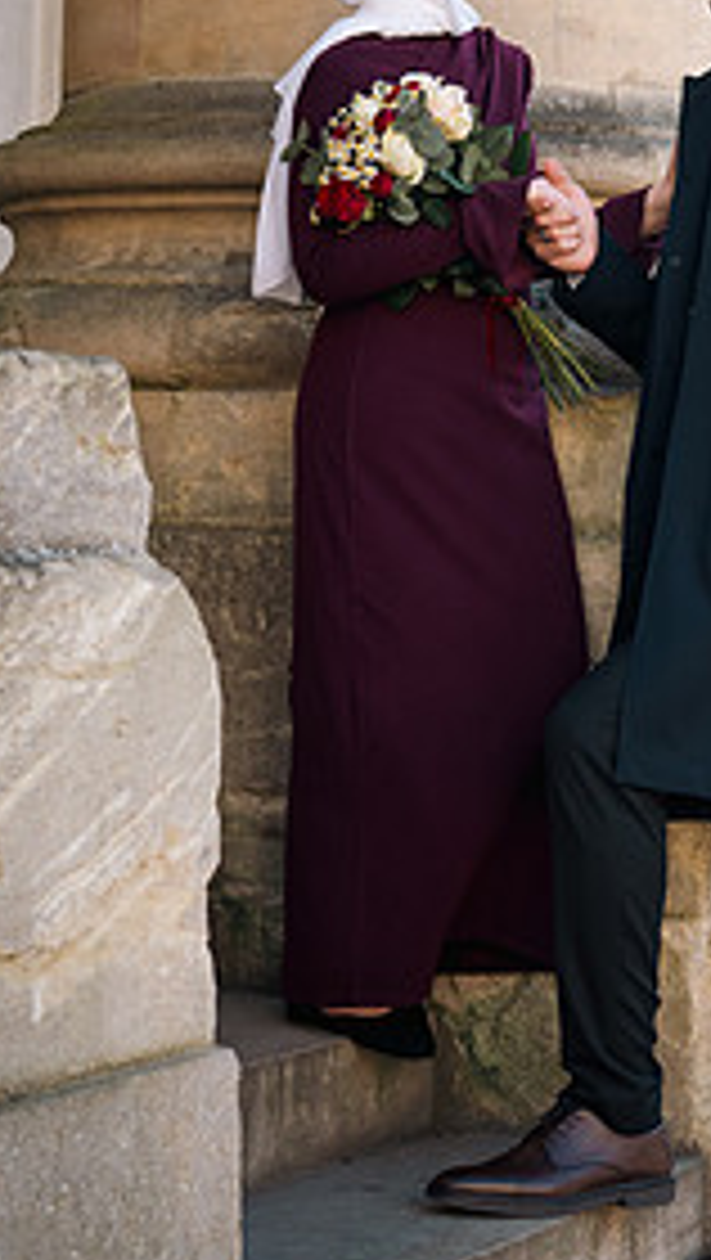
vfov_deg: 21.0
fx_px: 3377
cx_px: 572
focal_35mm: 101
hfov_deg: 12.0
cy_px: 360
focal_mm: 40
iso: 200
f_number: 2.8
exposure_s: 1/640
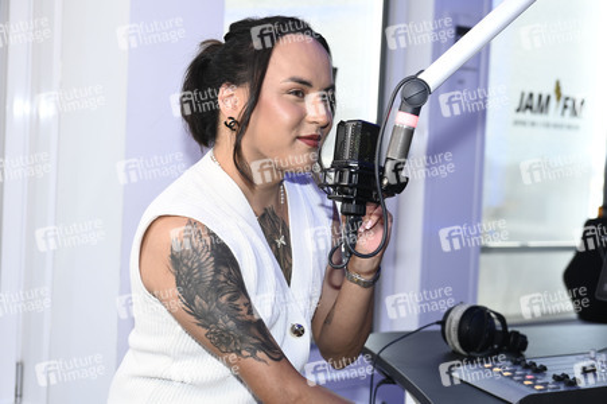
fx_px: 1112
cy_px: 202
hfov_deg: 30.5
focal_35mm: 66
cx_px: 304
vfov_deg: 20.6
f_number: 4.5
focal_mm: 66
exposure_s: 1/250
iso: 1250
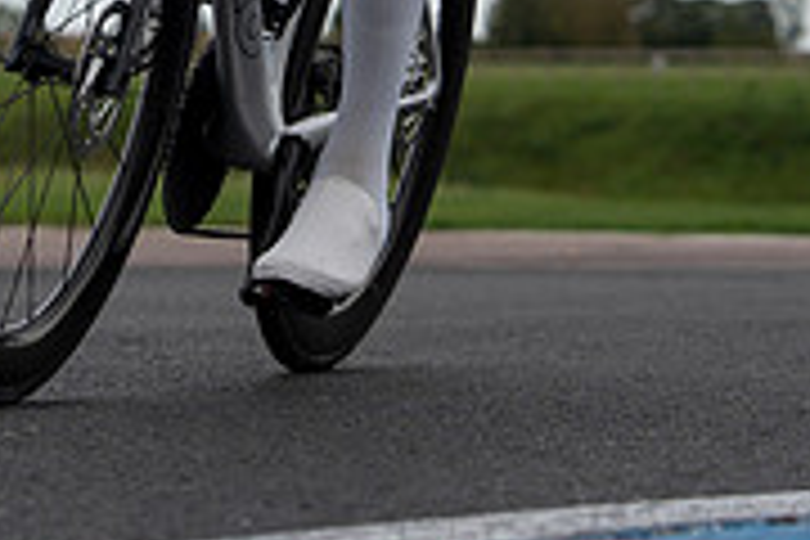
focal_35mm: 251
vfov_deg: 5.4
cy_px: -391
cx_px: 380
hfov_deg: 8.2
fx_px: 5647
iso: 100
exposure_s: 1/1000
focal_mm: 62
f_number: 3.5
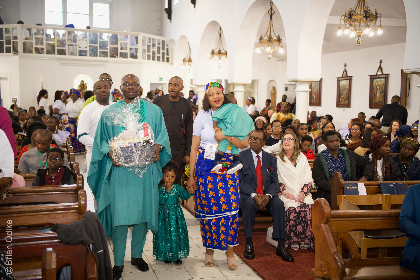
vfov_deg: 29.2
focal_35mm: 46
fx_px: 537
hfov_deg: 42.7
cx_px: 210
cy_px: 140
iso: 800
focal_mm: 46
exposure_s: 1/80
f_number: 2.8
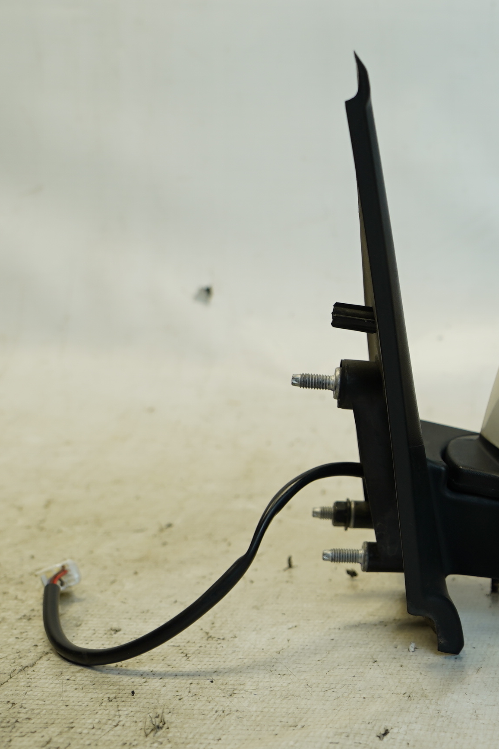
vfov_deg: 38.1
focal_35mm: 52
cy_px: 418
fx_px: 1081
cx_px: 588
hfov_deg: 23.8
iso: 160
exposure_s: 1/60
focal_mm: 20
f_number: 4
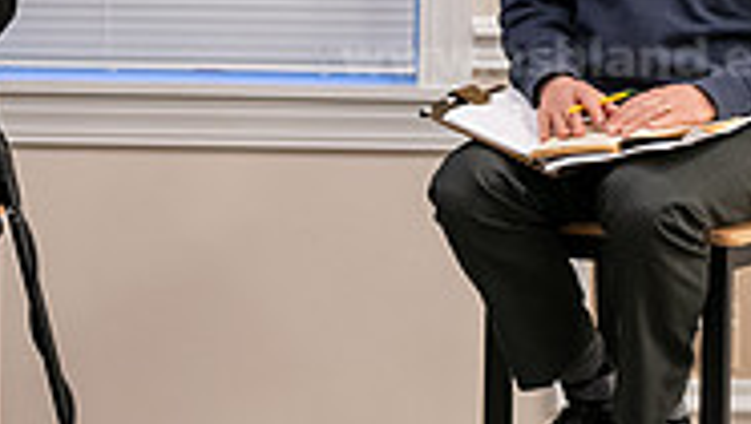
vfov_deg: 7.5
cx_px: 157
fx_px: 3249
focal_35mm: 163
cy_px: 143
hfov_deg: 13.1
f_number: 2.5
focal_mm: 50
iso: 2000
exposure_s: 1/200
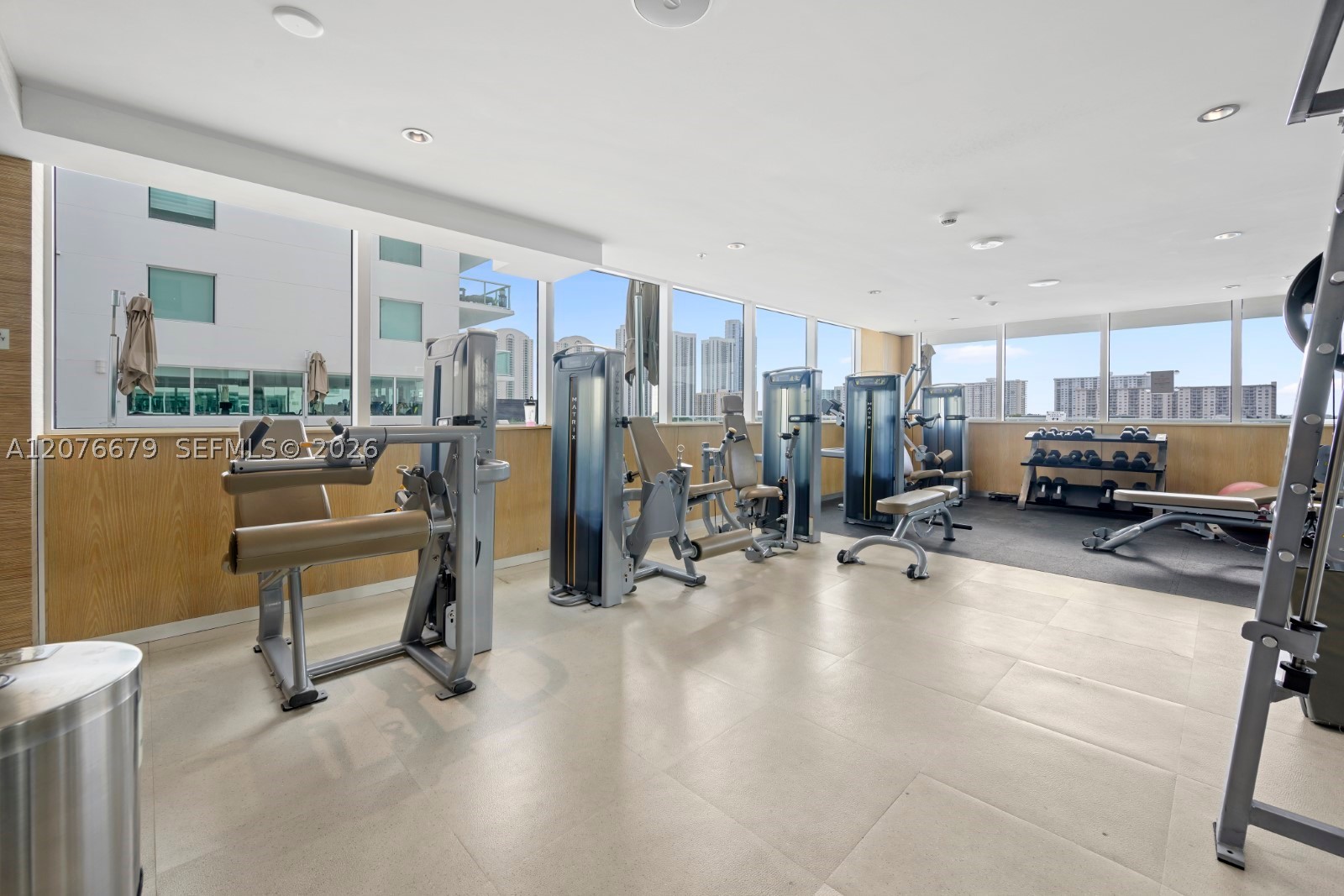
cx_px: 672
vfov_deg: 81.2
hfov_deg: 104.2
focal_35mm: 14
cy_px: 448
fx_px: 523
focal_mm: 14
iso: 125
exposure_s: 1/6
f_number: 9
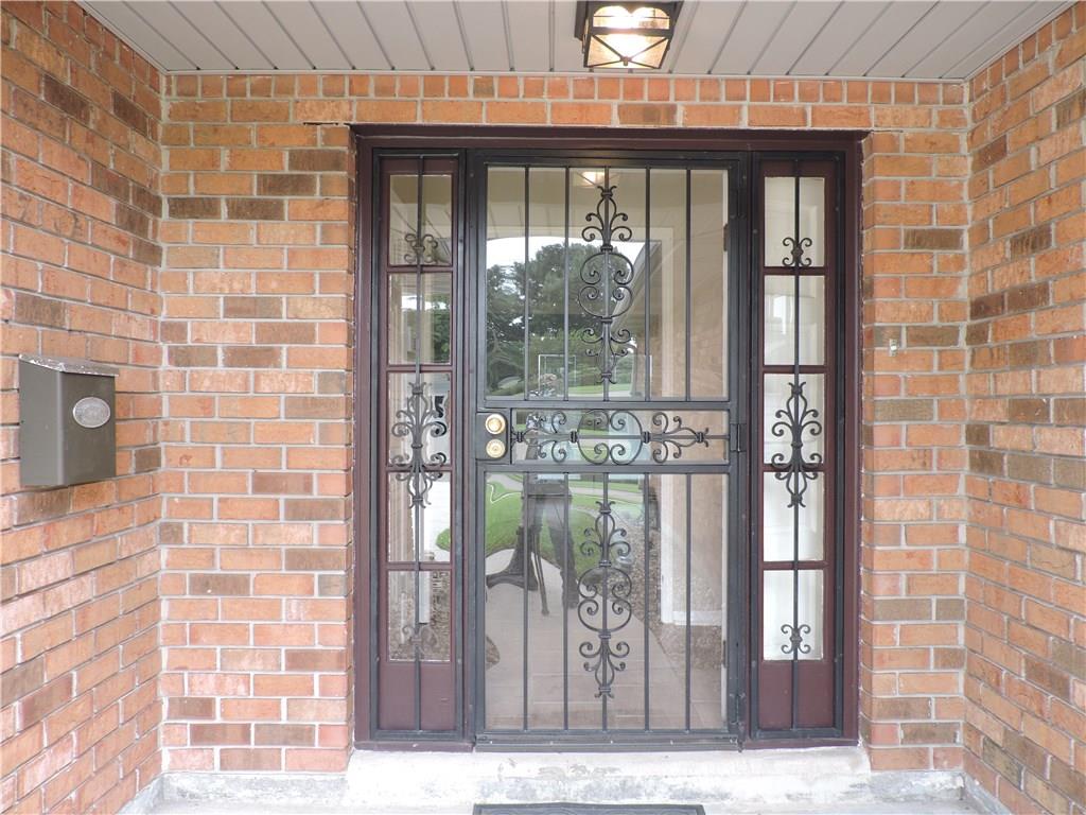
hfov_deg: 71.6
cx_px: 543
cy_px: 408
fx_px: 753
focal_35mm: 24
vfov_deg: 56.8
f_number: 3
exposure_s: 1/40
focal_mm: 4.3
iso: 100
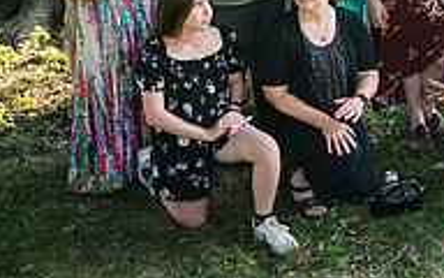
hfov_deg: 22.2
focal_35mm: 80
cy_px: -49
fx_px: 968
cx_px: 631
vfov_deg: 15.7
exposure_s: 1/250
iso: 800
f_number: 5.6
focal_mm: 26
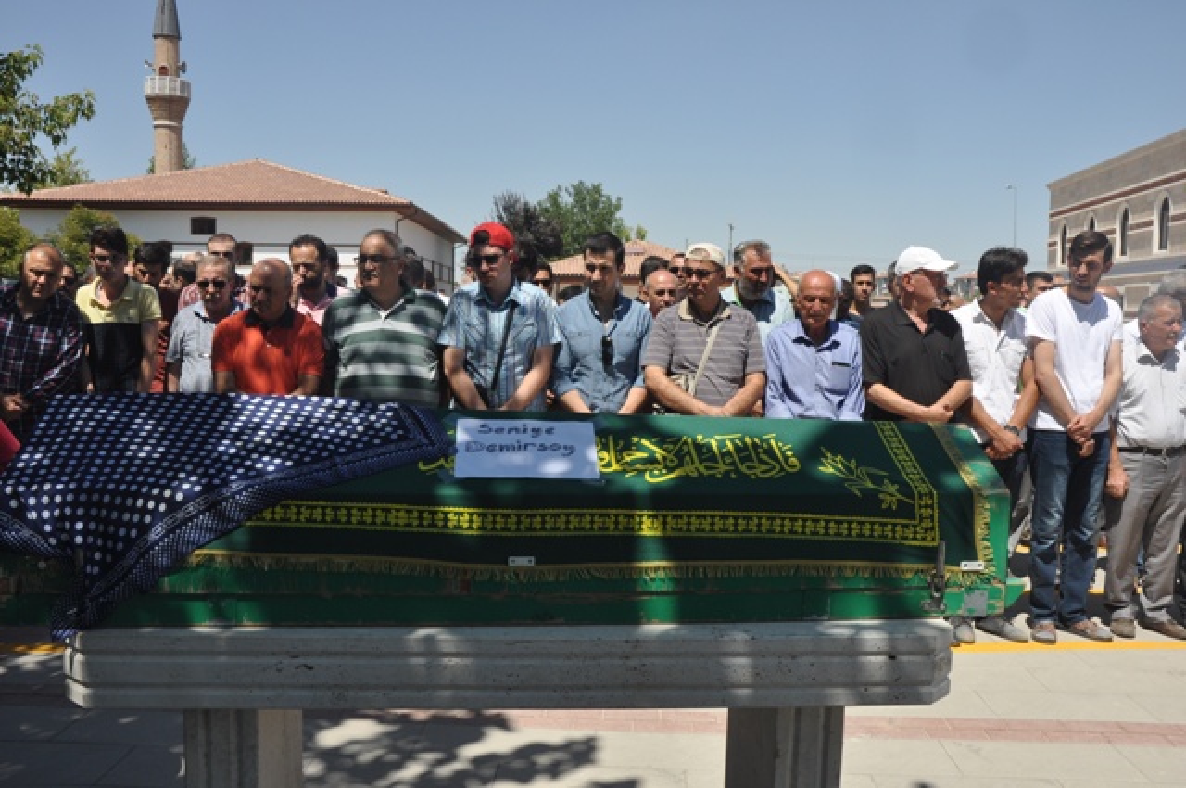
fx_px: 1184
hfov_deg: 53.2
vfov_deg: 36.8
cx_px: 593
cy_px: 394
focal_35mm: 36
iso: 200
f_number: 9
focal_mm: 24
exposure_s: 1/320
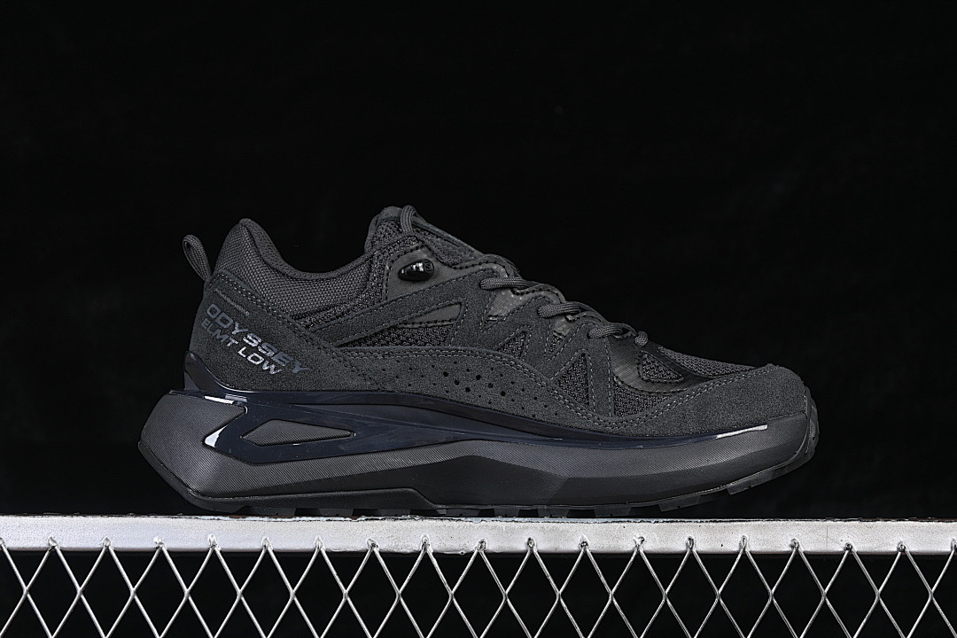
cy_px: 319
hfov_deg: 27.0
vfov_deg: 18.2
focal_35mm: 75
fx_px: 1994
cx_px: 478
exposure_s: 1/60
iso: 160
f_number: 6.3
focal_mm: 50
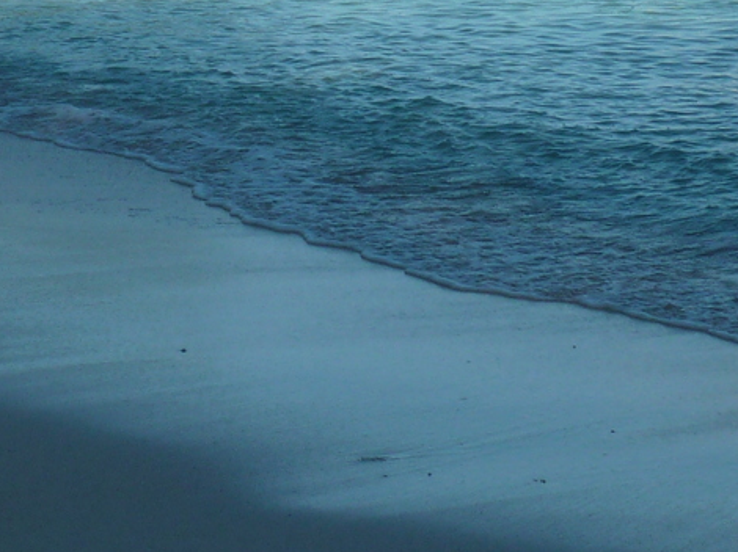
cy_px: -268
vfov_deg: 11.3
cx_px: 166
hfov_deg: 15.6
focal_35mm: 126
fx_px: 2685
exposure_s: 1/500
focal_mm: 6.1
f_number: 5
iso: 80
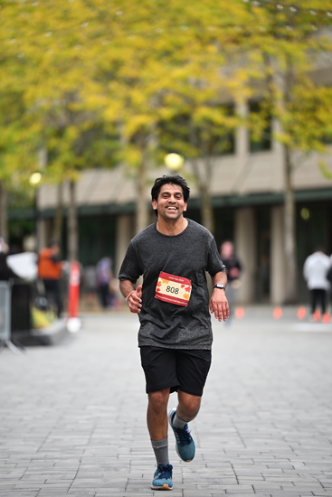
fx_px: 2696
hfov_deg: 7.0
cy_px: 248
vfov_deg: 10.5
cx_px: 166
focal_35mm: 195
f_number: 2.8
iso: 640
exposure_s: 1/2000
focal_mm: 195
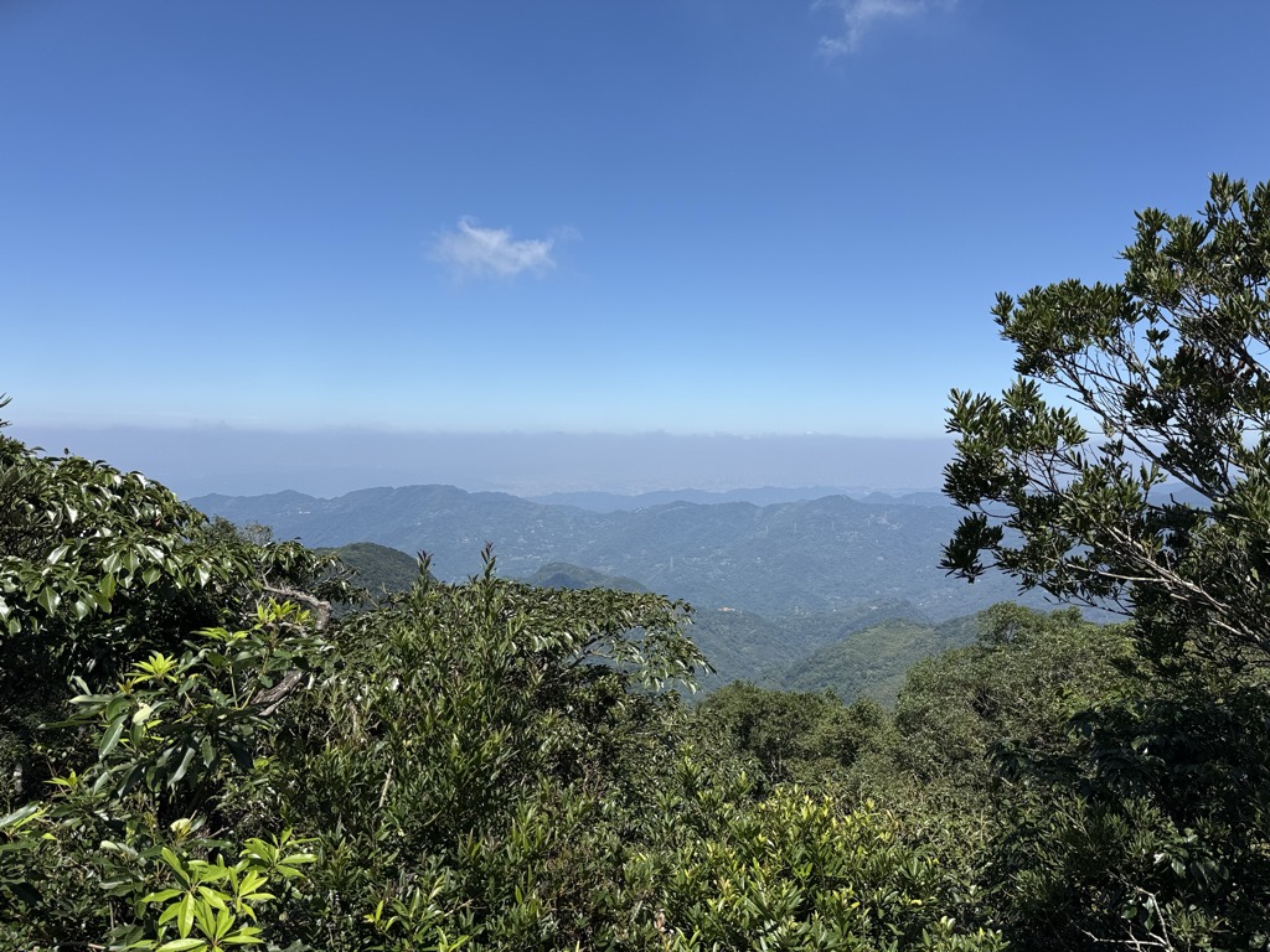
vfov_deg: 56.8
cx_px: 635
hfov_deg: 71.6
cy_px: 476
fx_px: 881
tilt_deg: +0.0
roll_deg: -1.4
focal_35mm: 24
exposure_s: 1/4975
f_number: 1.78
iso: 80
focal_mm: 6.76
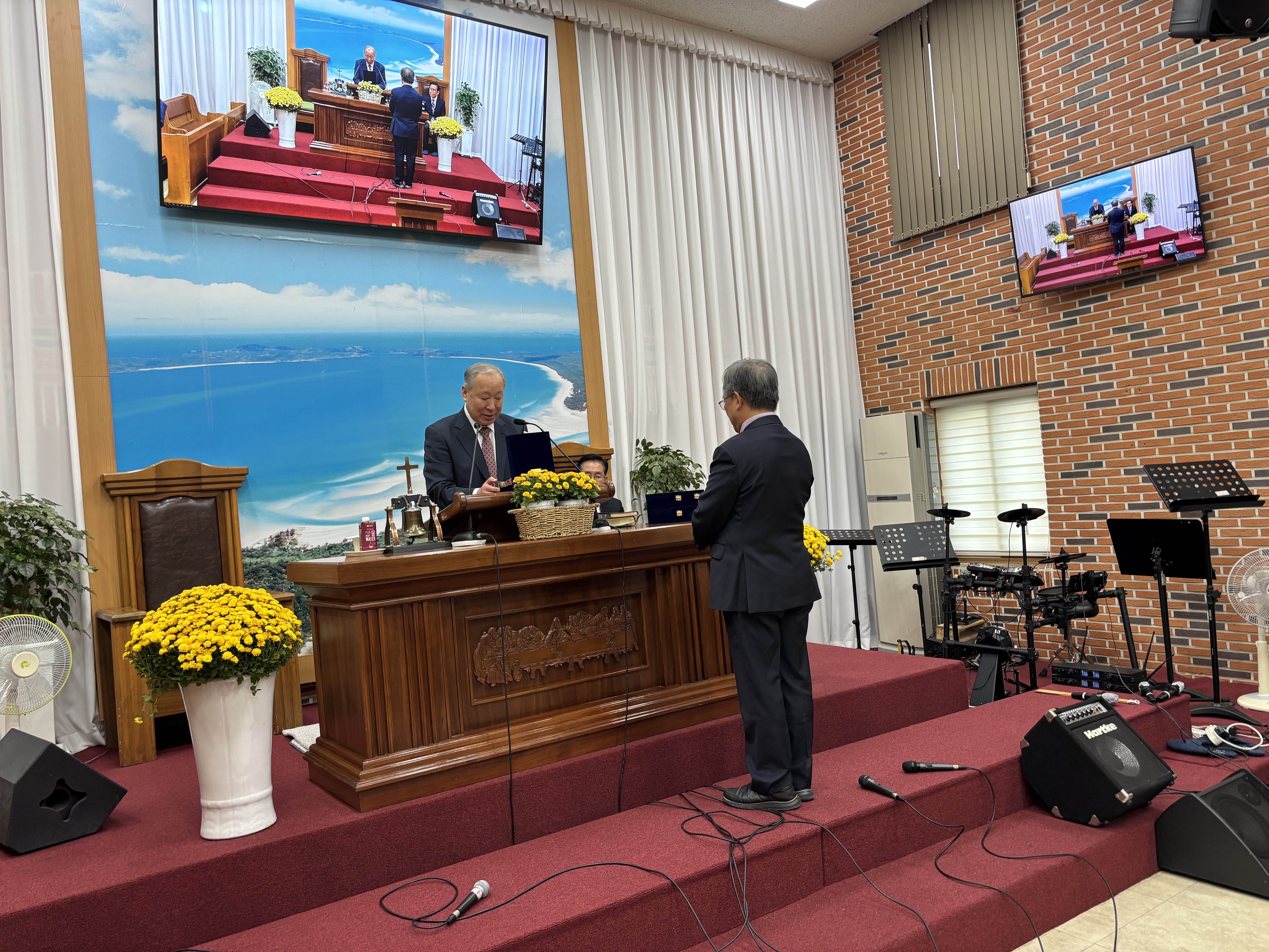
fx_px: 953
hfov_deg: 67.3
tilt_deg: +0.7
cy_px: 476
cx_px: 634
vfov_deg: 53.1
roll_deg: +3.9
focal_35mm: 26
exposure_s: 1/60
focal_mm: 5.96
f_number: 1.6
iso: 100
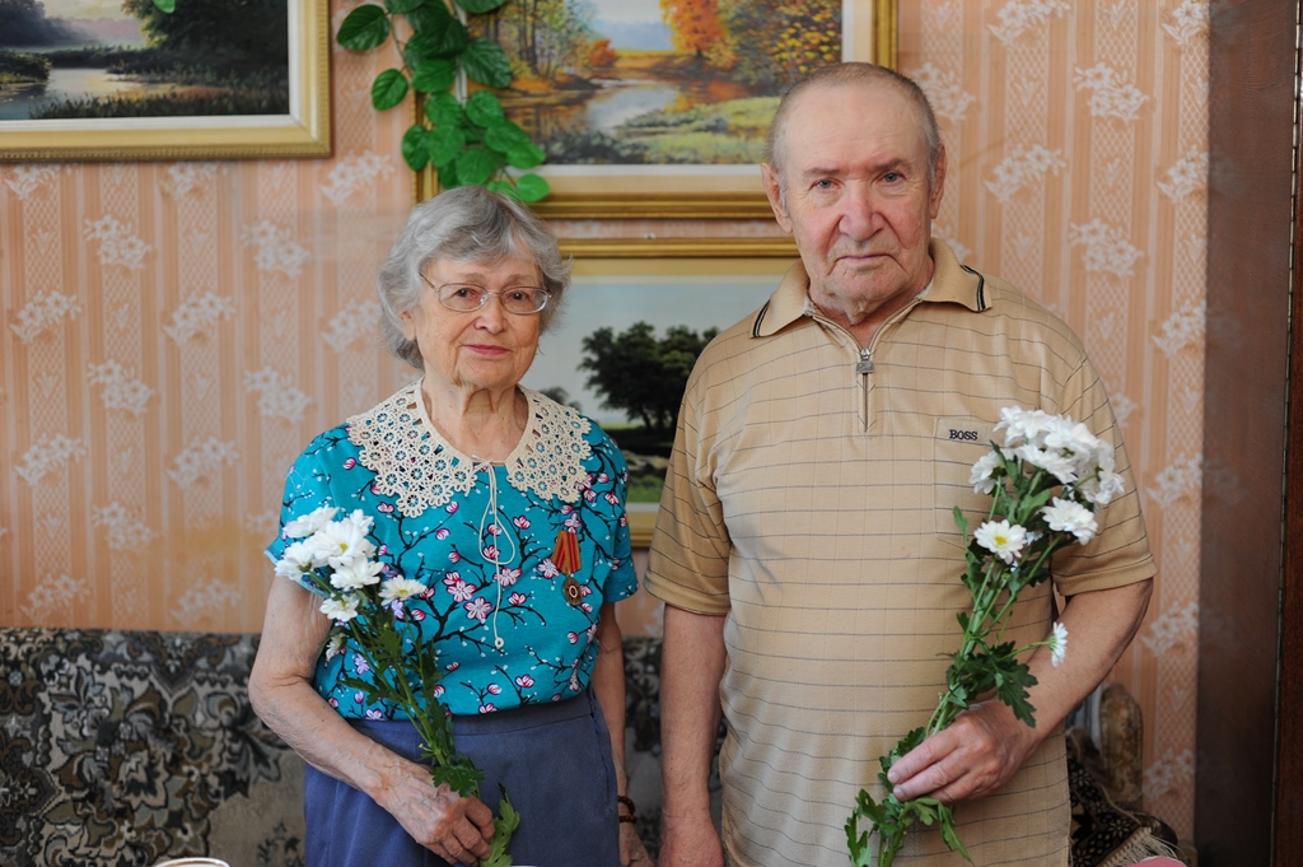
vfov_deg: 26.9
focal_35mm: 50
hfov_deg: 39.6
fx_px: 1808
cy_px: 434
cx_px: 652
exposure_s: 1/60
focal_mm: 50
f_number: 2.8
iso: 400
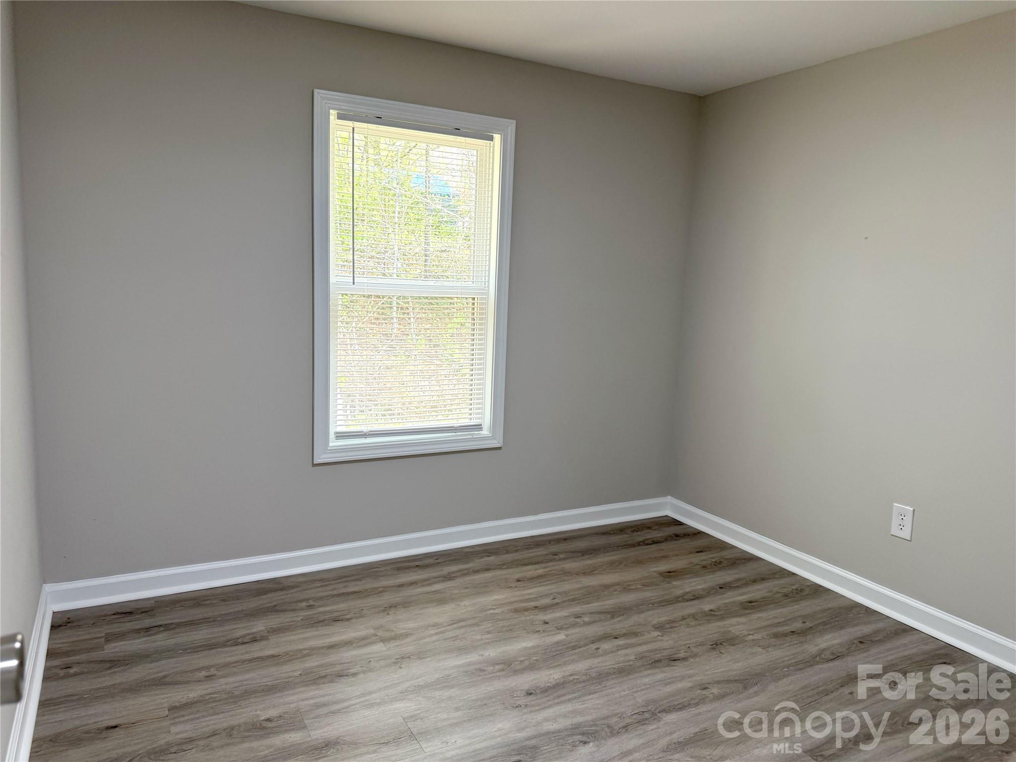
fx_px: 704
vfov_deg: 56.8
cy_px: 381
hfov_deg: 71.6
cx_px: 508
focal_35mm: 24
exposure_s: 1/120
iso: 100
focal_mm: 6.76
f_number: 1.78
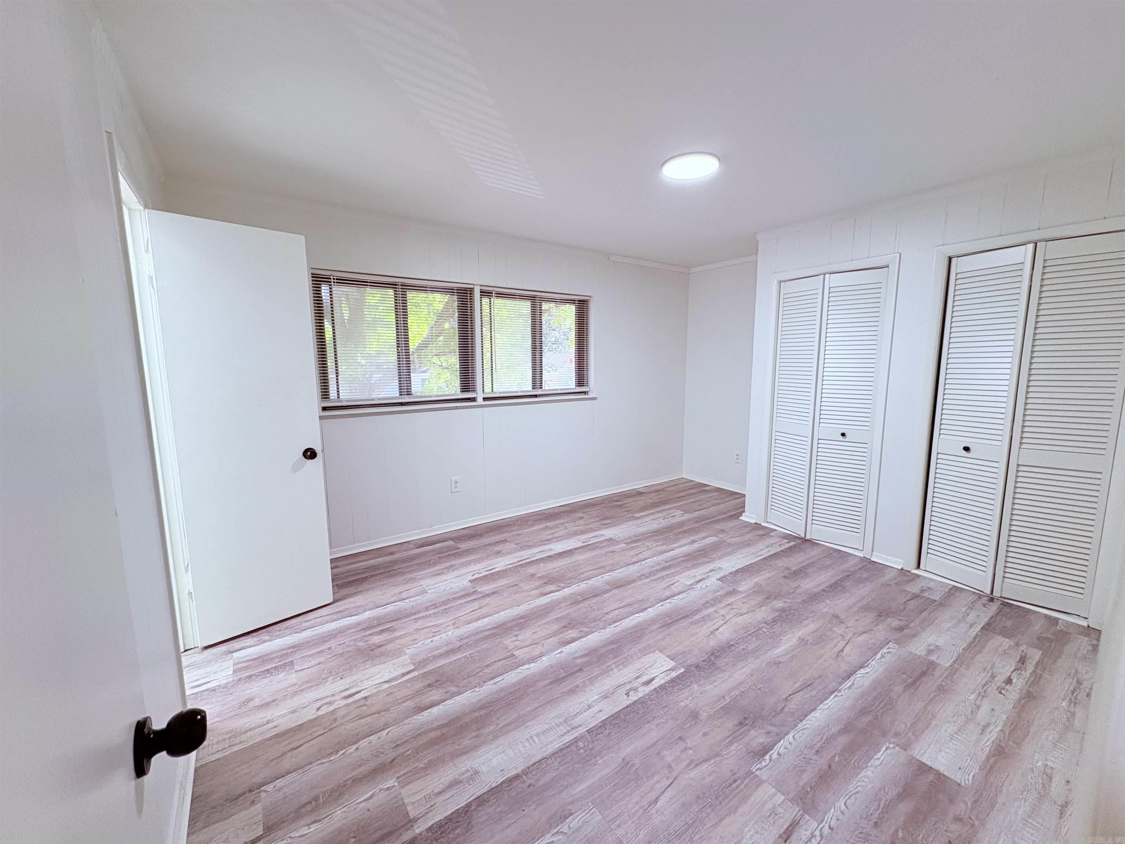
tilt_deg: -7.3
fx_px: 455
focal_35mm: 14
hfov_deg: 102.1
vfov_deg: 85.7
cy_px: 422
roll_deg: +1.3
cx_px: 562
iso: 160
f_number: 2.2
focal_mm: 2.22
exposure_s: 1/60
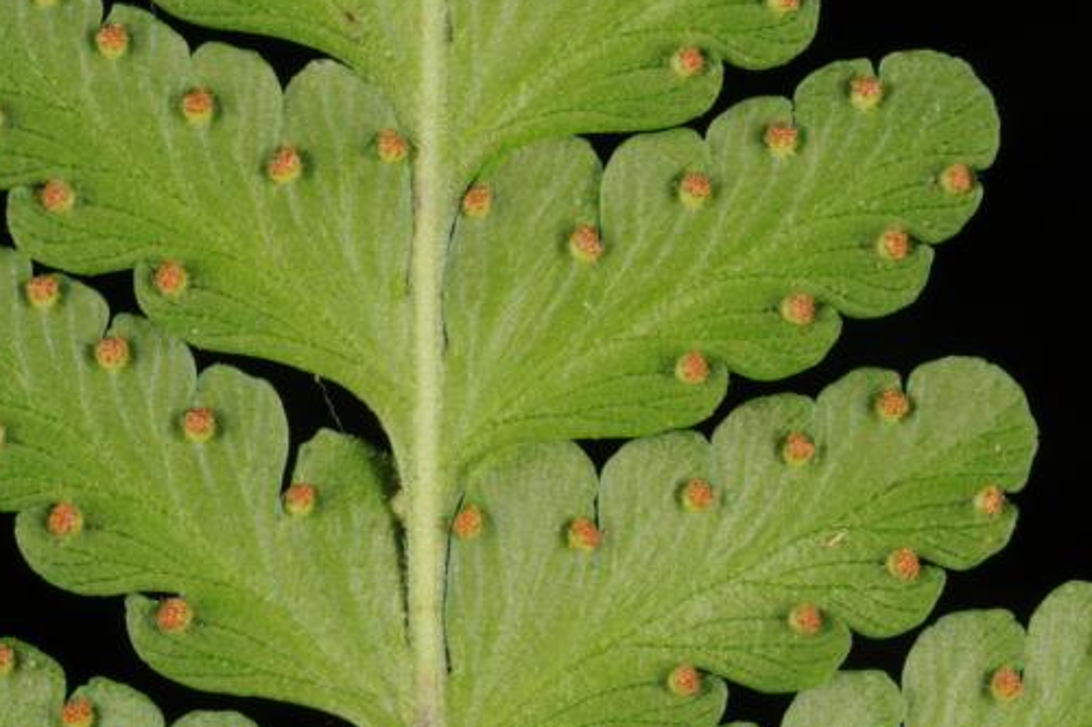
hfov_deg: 18.9
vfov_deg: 12.7
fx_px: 3275
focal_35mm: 108
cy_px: 355
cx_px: 456
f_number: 45
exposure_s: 1/60
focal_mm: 60
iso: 200
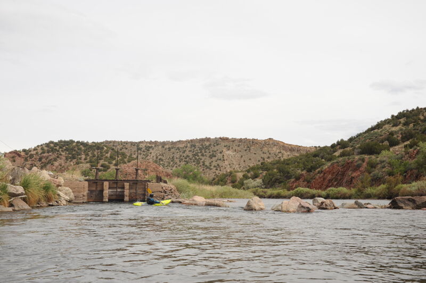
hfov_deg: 54.5
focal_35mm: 35
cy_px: 142
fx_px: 414
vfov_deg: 37.8
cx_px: 213
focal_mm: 35
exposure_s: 1/400
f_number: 9
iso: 200
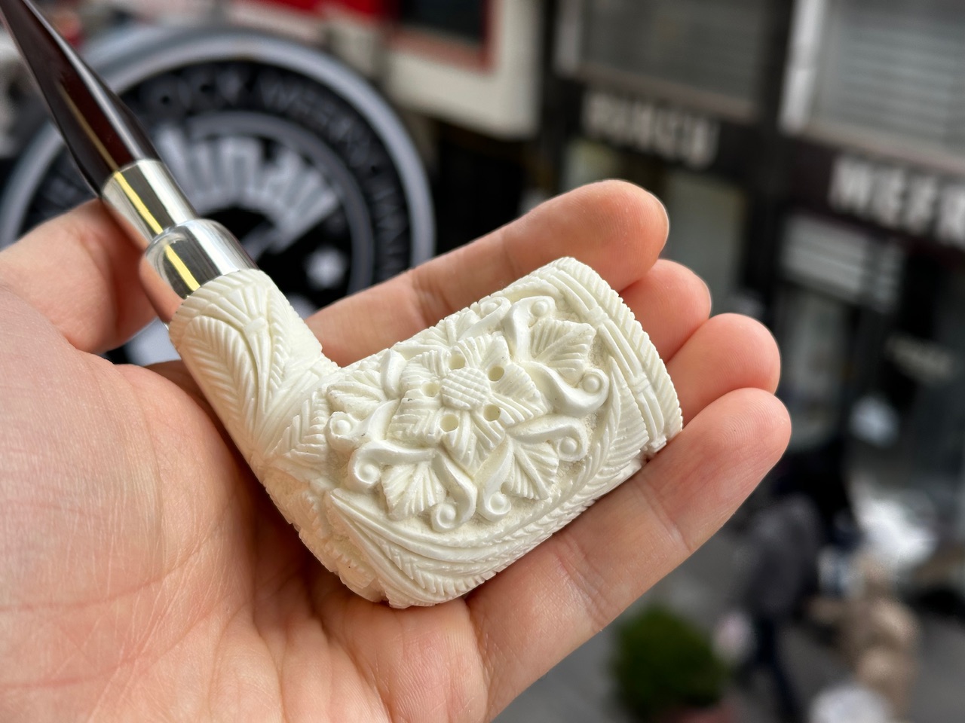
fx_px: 1338
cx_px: 482
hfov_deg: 39.7
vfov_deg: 30.3
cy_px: 362
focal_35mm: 48
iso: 64
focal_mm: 6.86
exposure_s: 1/564
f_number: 1.78
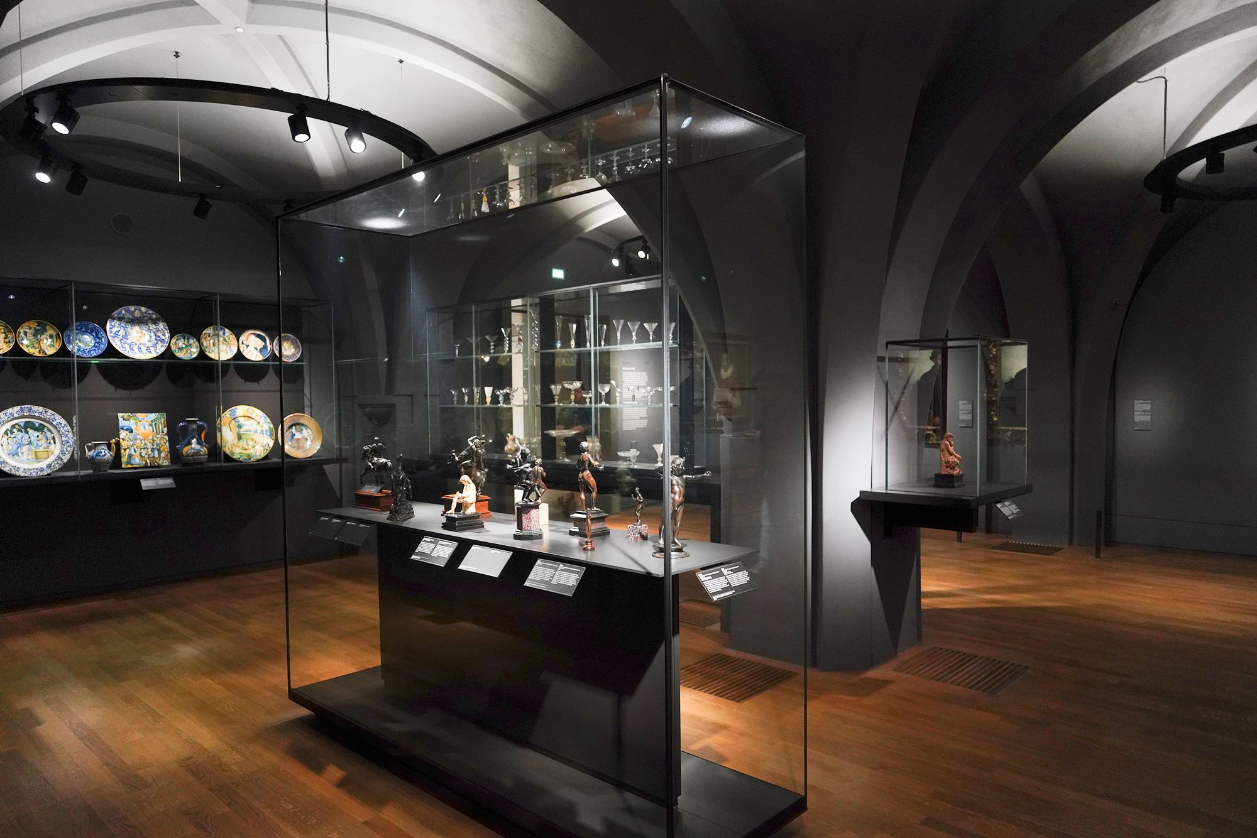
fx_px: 838
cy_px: 419
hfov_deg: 73.7
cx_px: 628
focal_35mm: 24
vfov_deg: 53.1
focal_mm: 24
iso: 3200
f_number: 2.8
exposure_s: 1/80
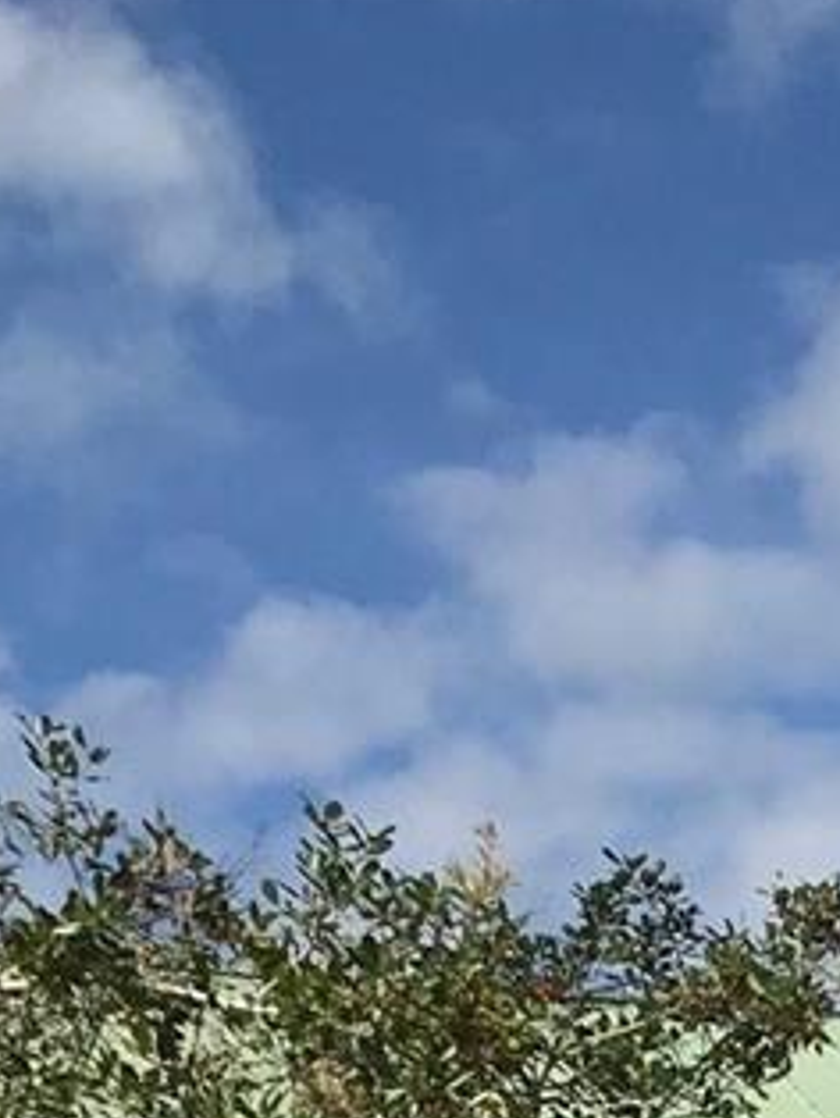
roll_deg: +1.1
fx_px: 3457
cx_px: 1399
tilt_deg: -2.5
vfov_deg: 15.4
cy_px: 2111
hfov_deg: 12.8
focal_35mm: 107
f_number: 1.8
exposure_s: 1/3831
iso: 20
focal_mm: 3.99
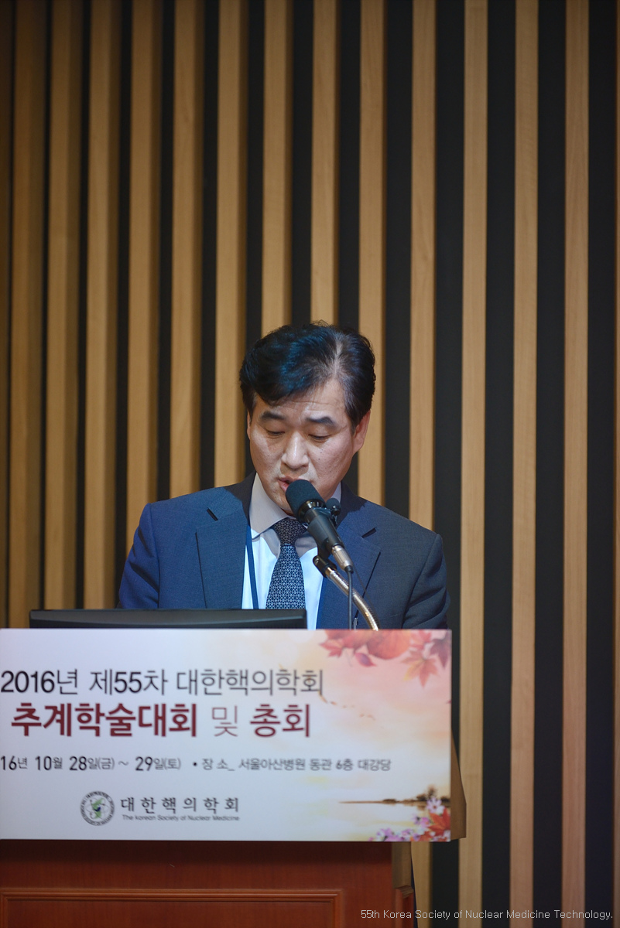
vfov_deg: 10.3
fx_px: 5162
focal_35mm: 200
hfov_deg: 6.9
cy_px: 464
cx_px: 310
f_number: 3.2
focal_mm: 200
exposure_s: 1/200
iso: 800
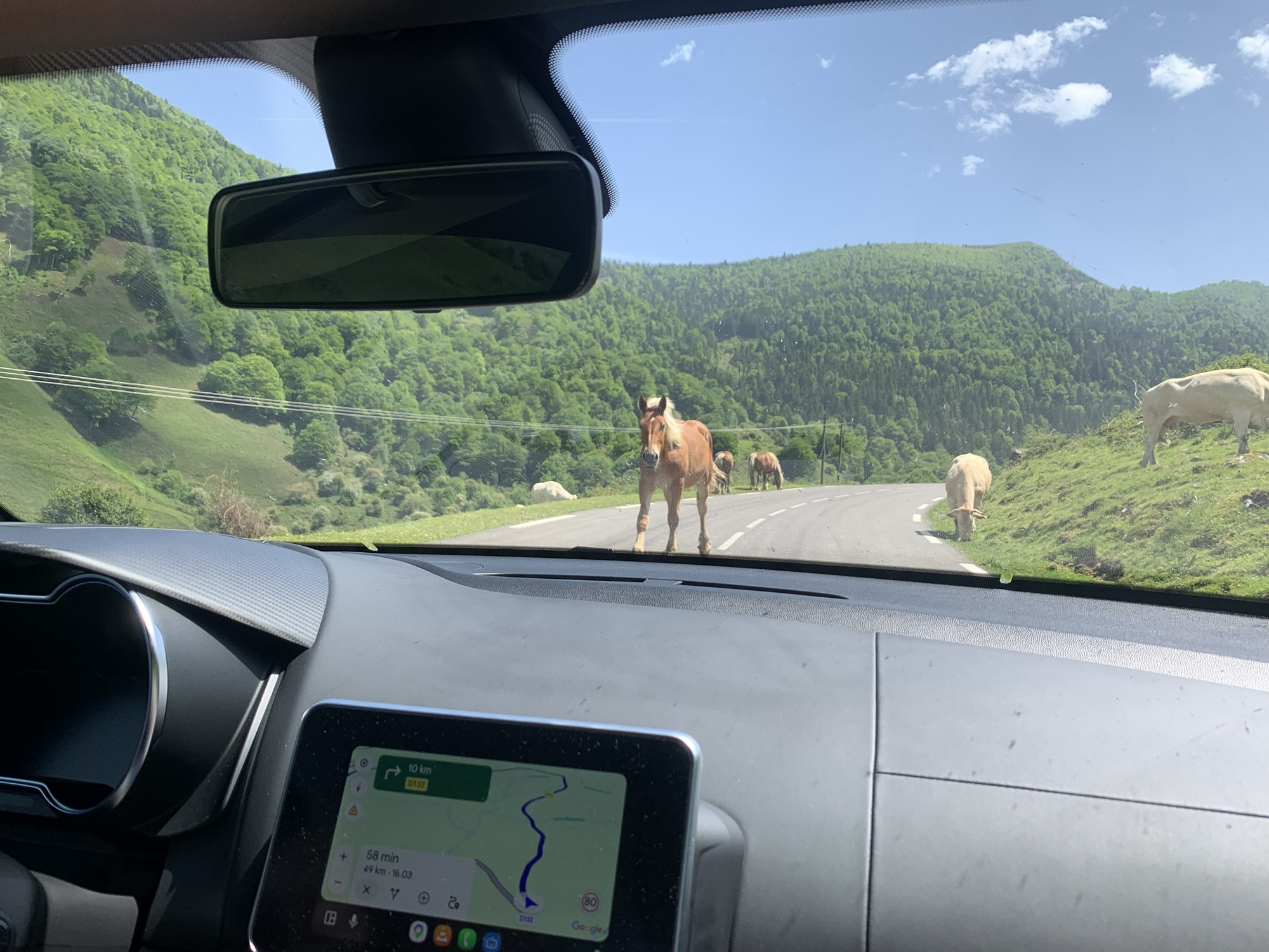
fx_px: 953
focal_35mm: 26
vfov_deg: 53.1
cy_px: 476
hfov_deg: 67.3
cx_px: 634
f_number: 1.8
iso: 25
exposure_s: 1/1011
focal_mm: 4.25
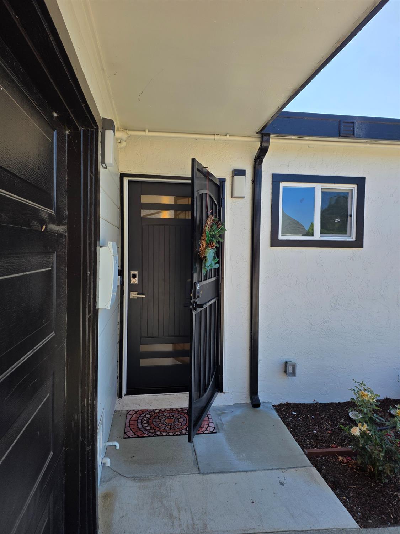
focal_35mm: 23
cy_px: 267
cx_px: 200
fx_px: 354
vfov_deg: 73.9
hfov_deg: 58.9
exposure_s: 1/3483
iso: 80
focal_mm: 6.25
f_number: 1.7
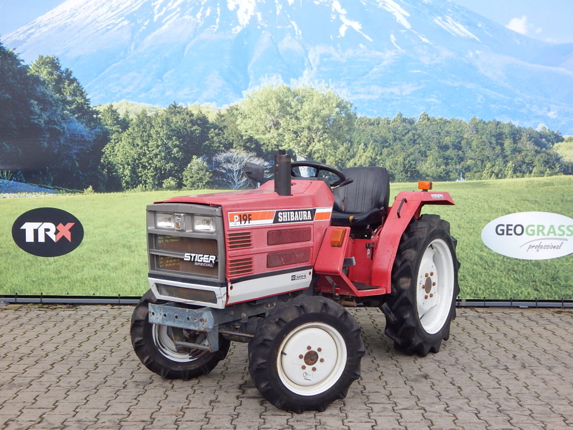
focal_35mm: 43
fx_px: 712
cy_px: 215
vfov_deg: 33.6
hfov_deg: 43.9
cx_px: 286
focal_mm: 7.7
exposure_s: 1/100
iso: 125
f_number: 3.6
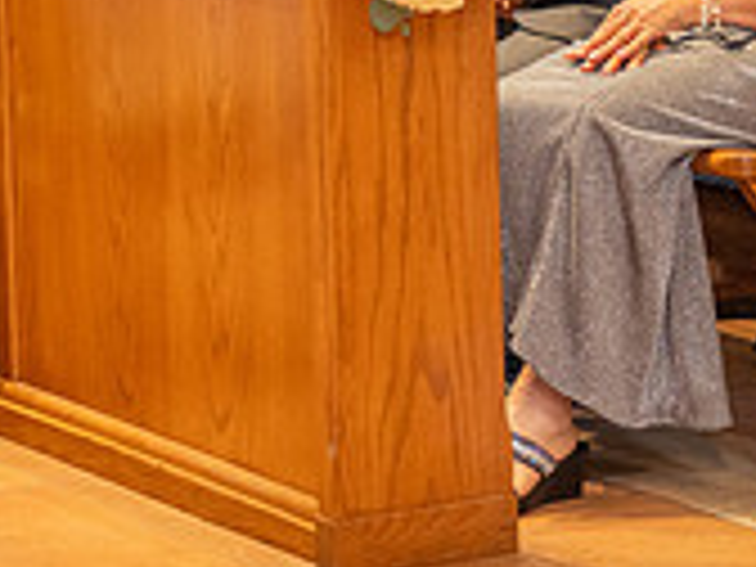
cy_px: -245
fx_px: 5067
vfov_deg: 6.3
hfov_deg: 8.5
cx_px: 220
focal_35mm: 232
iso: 1600
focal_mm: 70
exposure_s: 1/160
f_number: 2.8
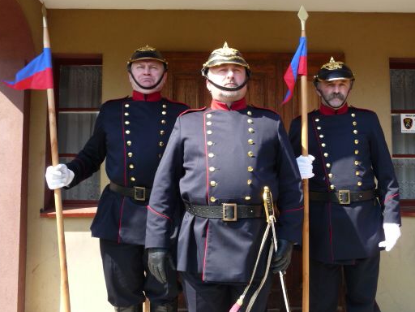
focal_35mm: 35
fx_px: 420
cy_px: 154
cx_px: 234
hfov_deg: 52.5
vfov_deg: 40.7
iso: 100
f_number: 3.3
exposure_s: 1/250
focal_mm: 4.7
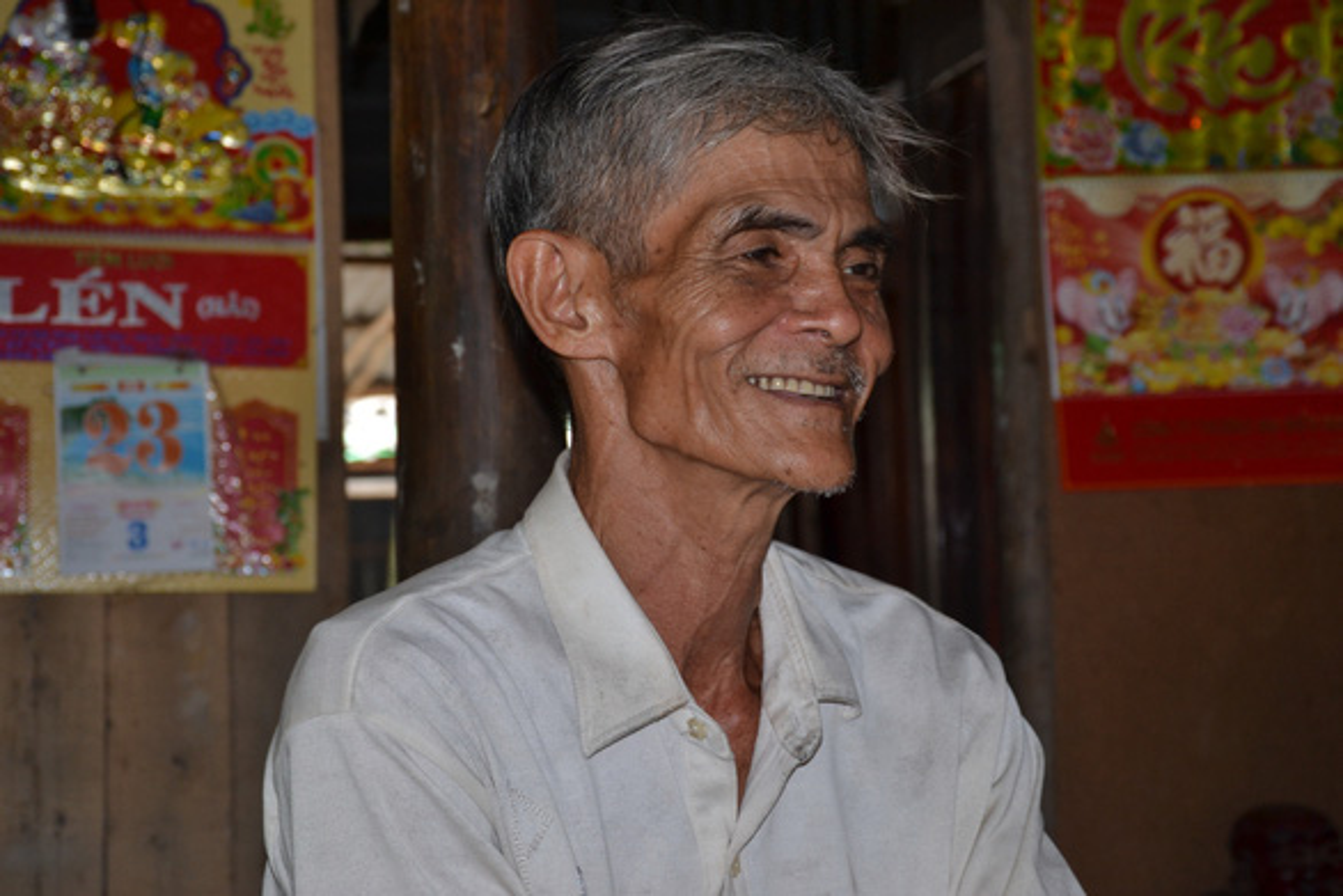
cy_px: 448
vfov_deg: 17.5
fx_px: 2910
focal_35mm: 78
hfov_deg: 26.0
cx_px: 672
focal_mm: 52
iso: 400
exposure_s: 1/60
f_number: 7.1
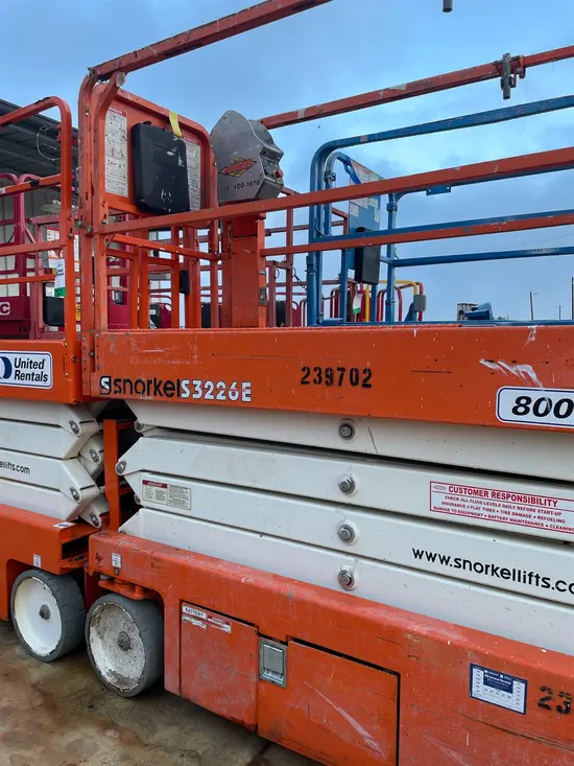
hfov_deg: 53.1
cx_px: 287
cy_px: 383
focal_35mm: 26
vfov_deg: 67.3
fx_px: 575
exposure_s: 1/121
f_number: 1.6
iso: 32
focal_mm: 4.2
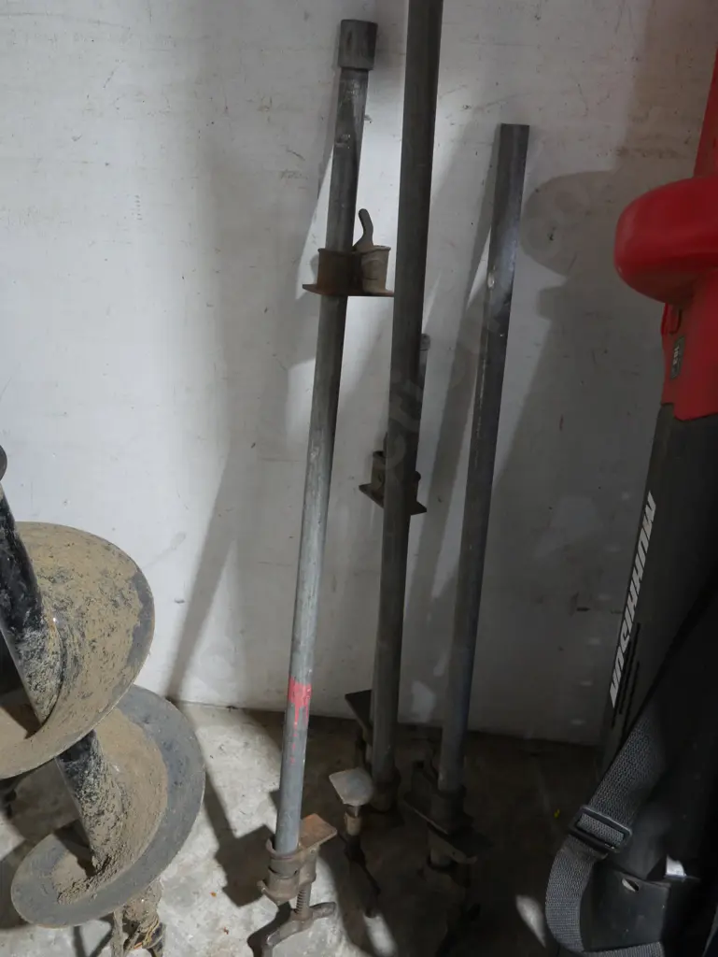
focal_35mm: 40
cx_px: 359
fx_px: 1105
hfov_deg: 36.0
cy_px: 478
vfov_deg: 46.8
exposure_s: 1/60
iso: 1600
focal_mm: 20
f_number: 4.4
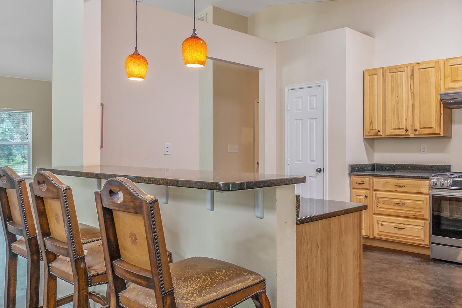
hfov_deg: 59.2
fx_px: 398
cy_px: 145
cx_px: 300
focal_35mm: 31
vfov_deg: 42.3
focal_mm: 18
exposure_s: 1/5
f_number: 8
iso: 800
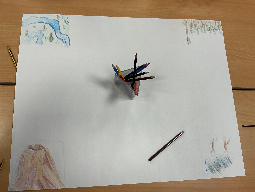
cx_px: 128
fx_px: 214
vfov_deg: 48.2
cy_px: 96
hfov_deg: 61.7
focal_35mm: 29
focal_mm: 3
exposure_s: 1/120
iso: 64
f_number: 1.8
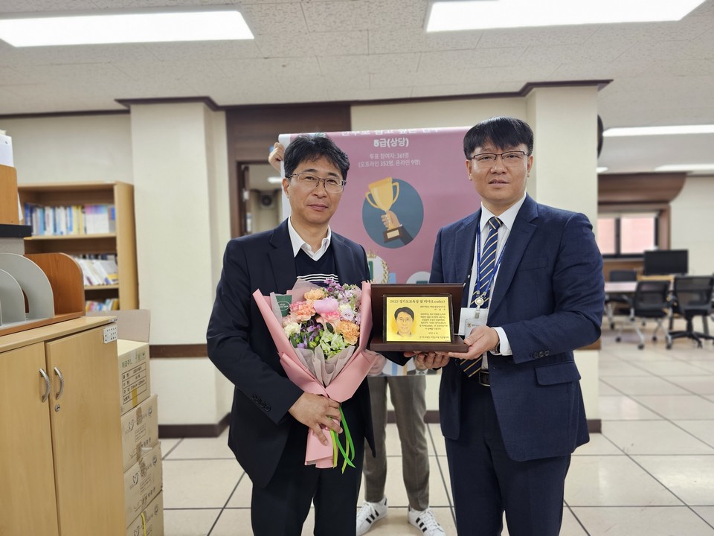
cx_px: 357
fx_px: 474
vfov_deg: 58.9
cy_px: 268
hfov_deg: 73.9
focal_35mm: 23
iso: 200
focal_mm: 6.3
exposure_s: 1/120
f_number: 1.7
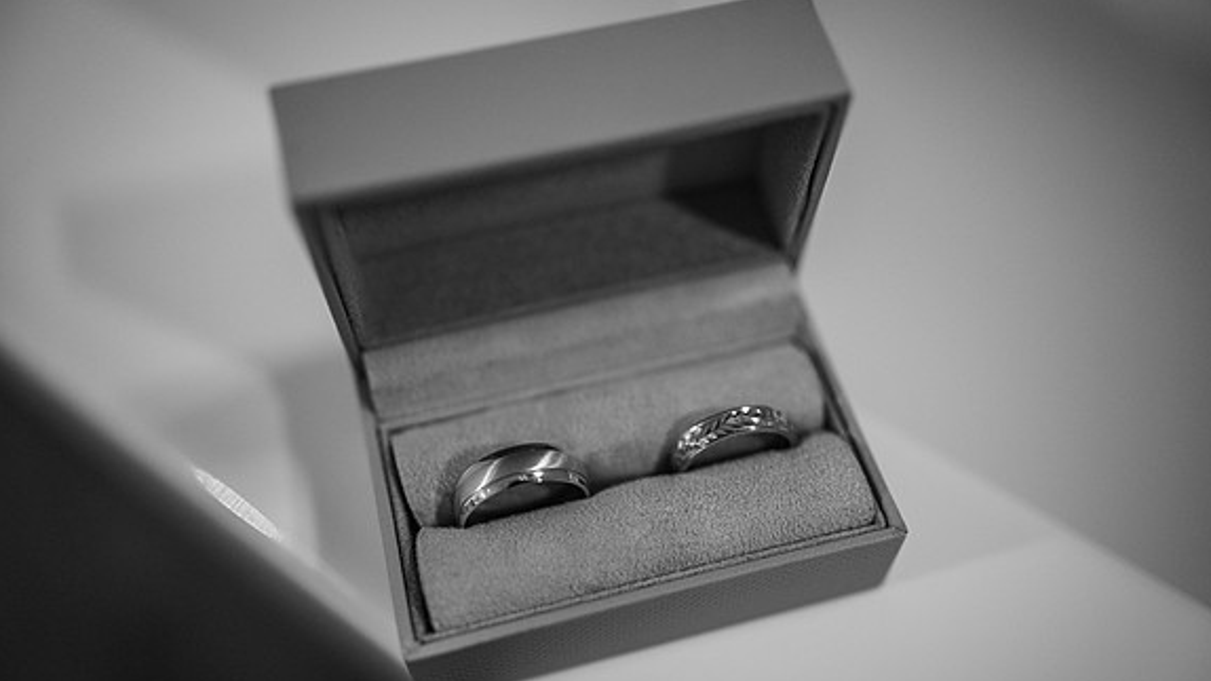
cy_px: 375
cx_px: 606
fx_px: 1188
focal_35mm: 37
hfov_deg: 54.0
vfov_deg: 32.0
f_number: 1.8
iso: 640
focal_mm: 35
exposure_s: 1/200
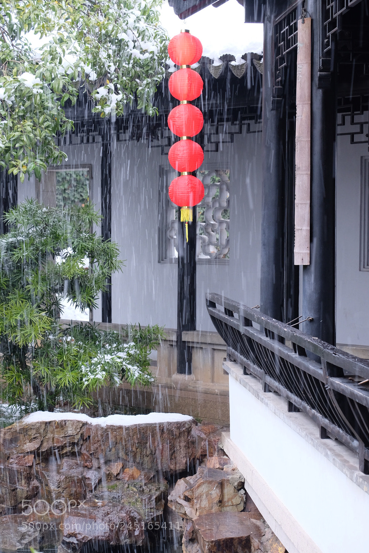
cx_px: 184
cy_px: 276
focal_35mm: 75
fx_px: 1153
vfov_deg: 27.0
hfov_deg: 18.2
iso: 1000
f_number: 6.4
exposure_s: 1/20
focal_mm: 50
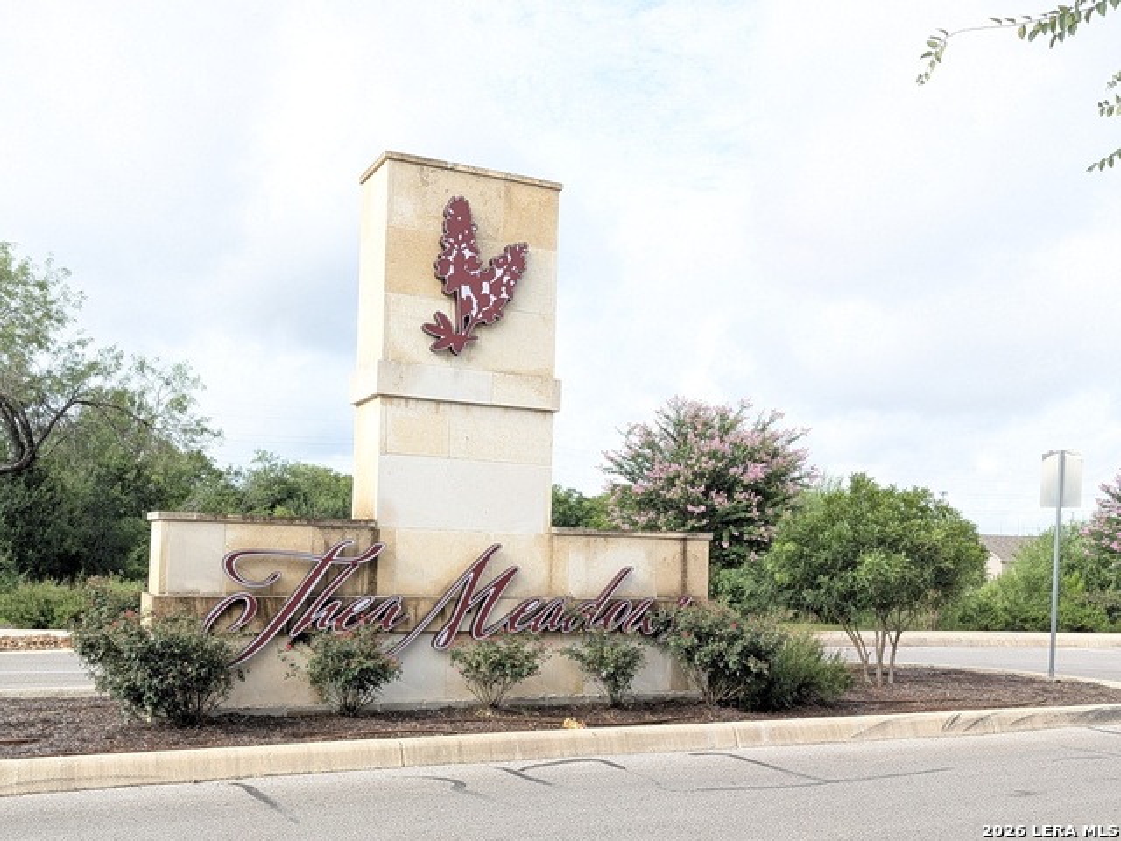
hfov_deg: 71.6
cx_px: 560
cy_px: 420
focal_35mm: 24
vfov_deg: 56.8
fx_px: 777
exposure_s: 1/652
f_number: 1.68
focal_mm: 6.9
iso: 53
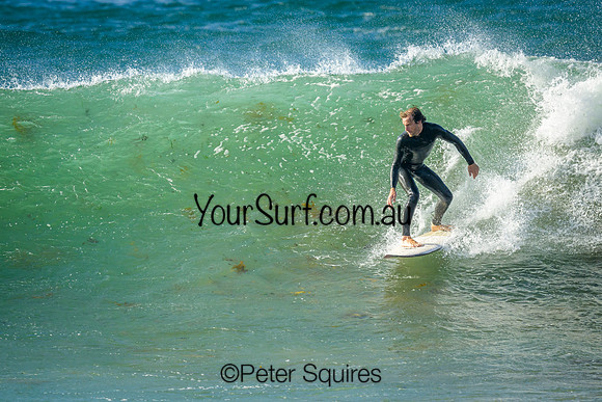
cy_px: 191
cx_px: 279
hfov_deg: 2.2
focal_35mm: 926
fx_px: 15492
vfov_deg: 1.5
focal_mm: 800
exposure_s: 1/2000
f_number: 6.3
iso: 450
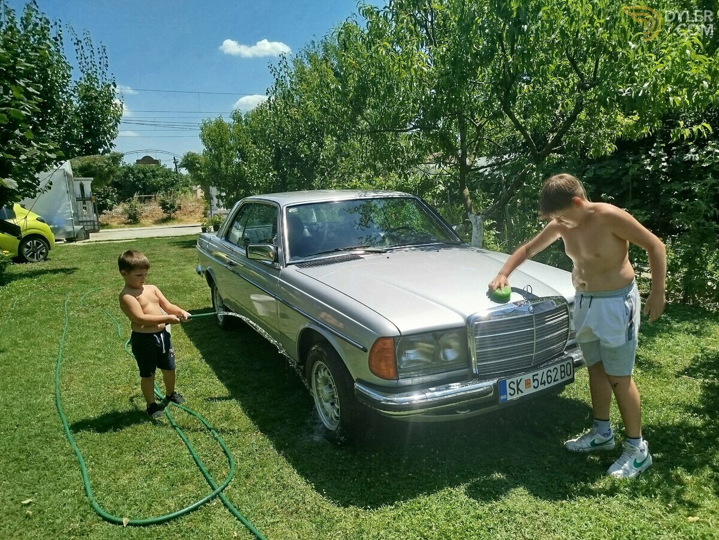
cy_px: 270
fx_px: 498
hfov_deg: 71.6
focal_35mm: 24
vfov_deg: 56.8
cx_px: 360
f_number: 1.7
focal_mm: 5.31
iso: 50
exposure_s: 1/1145
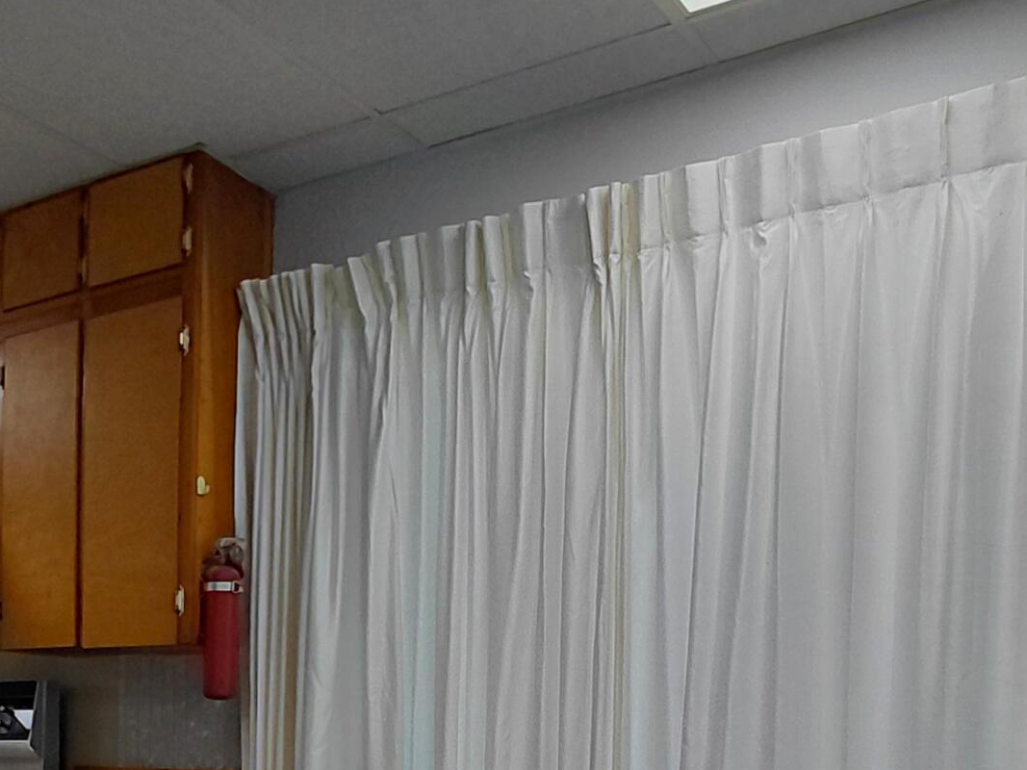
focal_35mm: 45
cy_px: 800
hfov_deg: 40.1
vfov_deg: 29.6
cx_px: 183
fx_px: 1335
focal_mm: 1.64
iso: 40
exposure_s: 1/120
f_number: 2.2
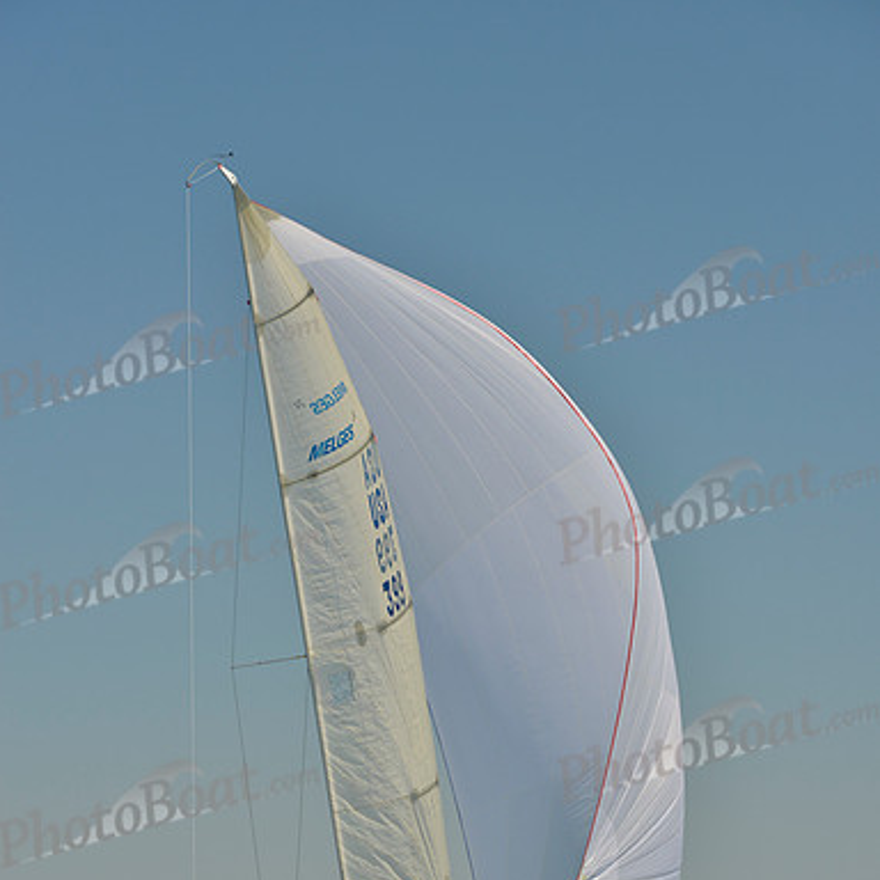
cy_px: 658
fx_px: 3394
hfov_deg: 14.8
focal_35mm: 118
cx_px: 439
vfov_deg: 14.7
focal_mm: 92
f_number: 8
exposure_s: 1/640
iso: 200
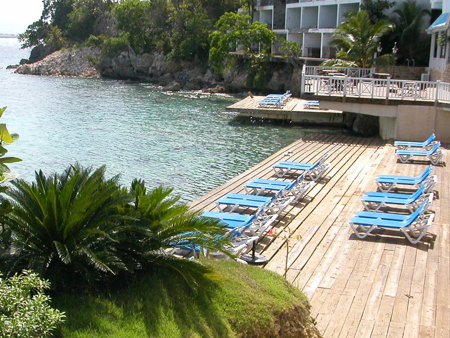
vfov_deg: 27.0
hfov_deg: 35.4
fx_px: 702
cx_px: 187
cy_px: 197
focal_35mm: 54
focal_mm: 6.6
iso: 100
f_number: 2.9
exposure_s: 1/934
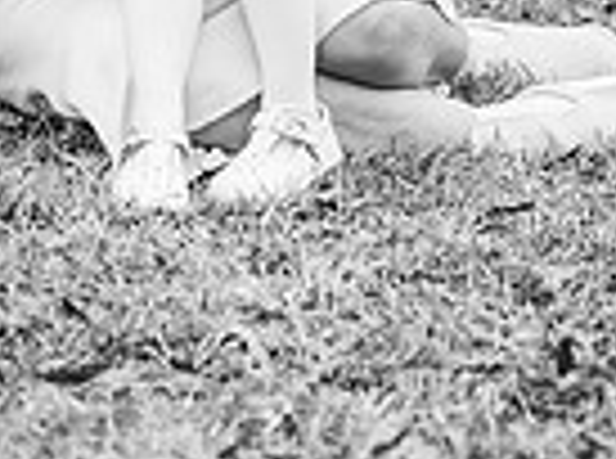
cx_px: -189
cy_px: -376
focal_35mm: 347
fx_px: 6159
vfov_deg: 4.2
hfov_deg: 5.7
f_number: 2.5
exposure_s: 1/400
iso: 250
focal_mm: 85
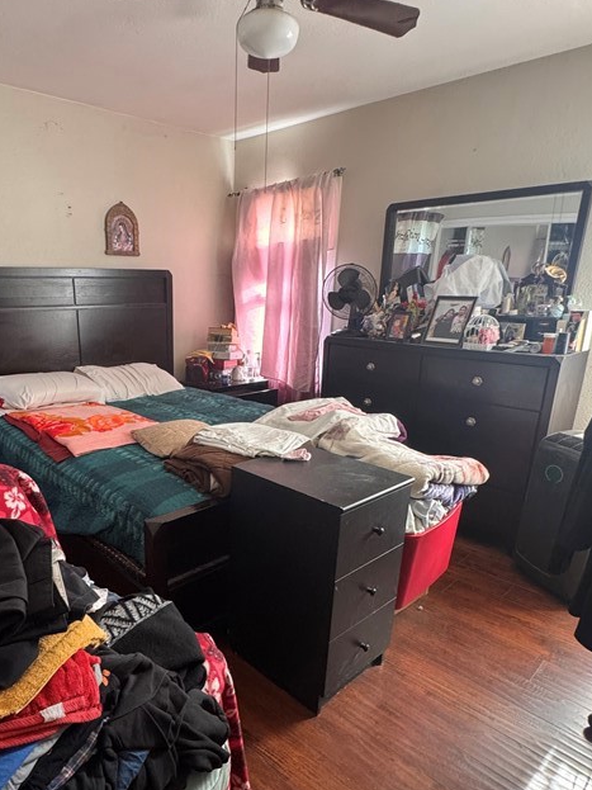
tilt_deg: -17.8
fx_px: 525
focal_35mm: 23
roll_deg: -0.2
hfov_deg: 58.0
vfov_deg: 73.5
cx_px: 216
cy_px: 451
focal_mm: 2.22
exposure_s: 1/60
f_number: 2.2
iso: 320
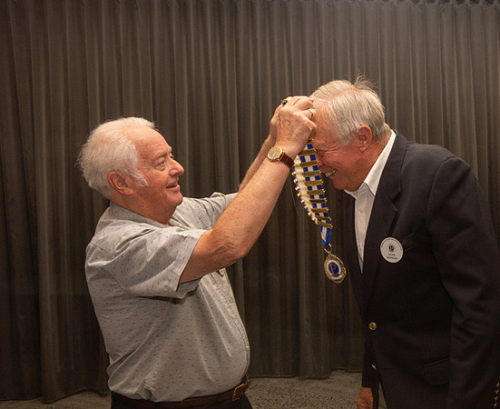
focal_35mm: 50
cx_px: 384
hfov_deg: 35.9
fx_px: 751
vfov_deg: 30.4
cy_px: 212
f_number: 9
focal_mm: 34
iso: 800
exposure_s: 1/60
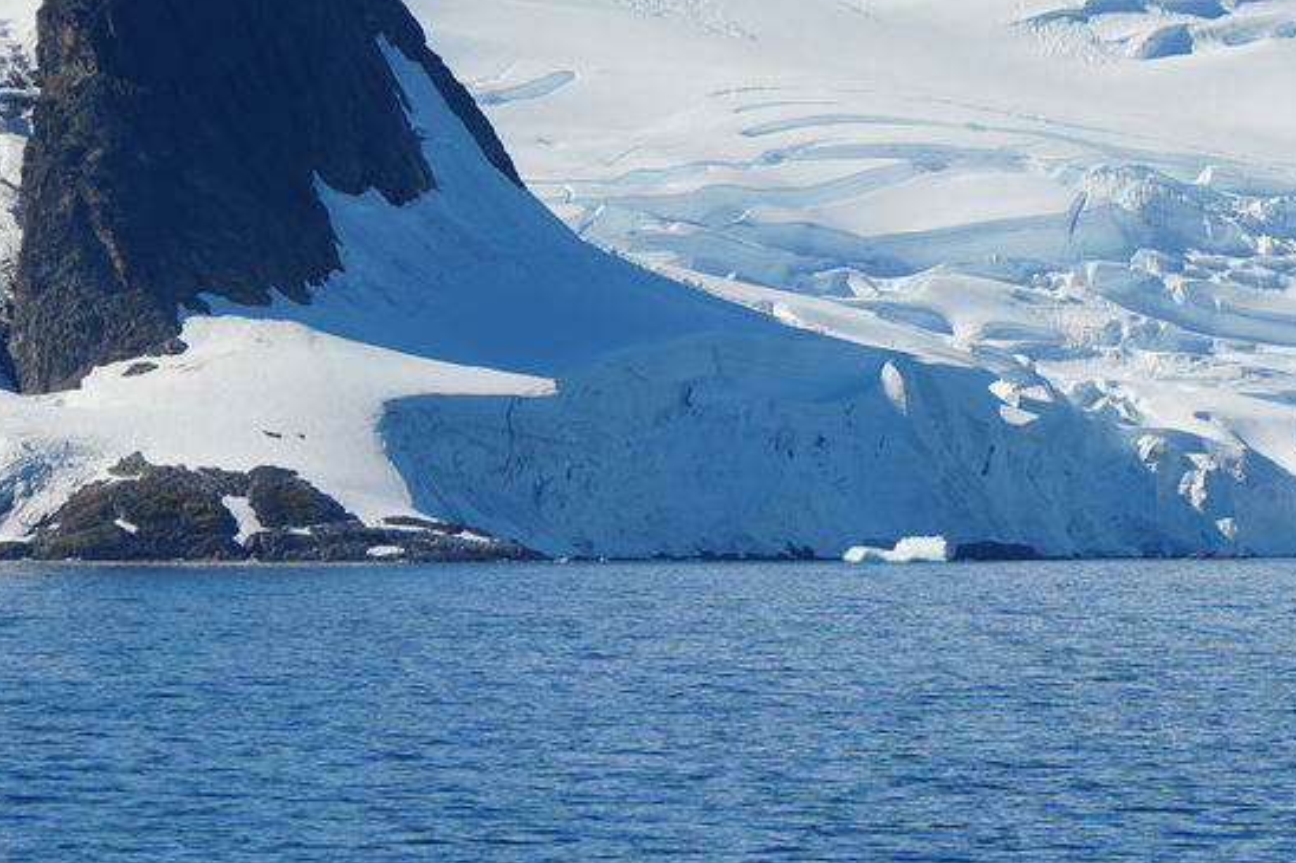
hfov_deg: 3.5
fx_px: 21016
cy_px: 579
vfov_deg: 2.4
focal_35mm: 584
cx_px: 1083
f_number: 6.3
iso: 100
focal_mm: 200
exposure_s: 1/1000
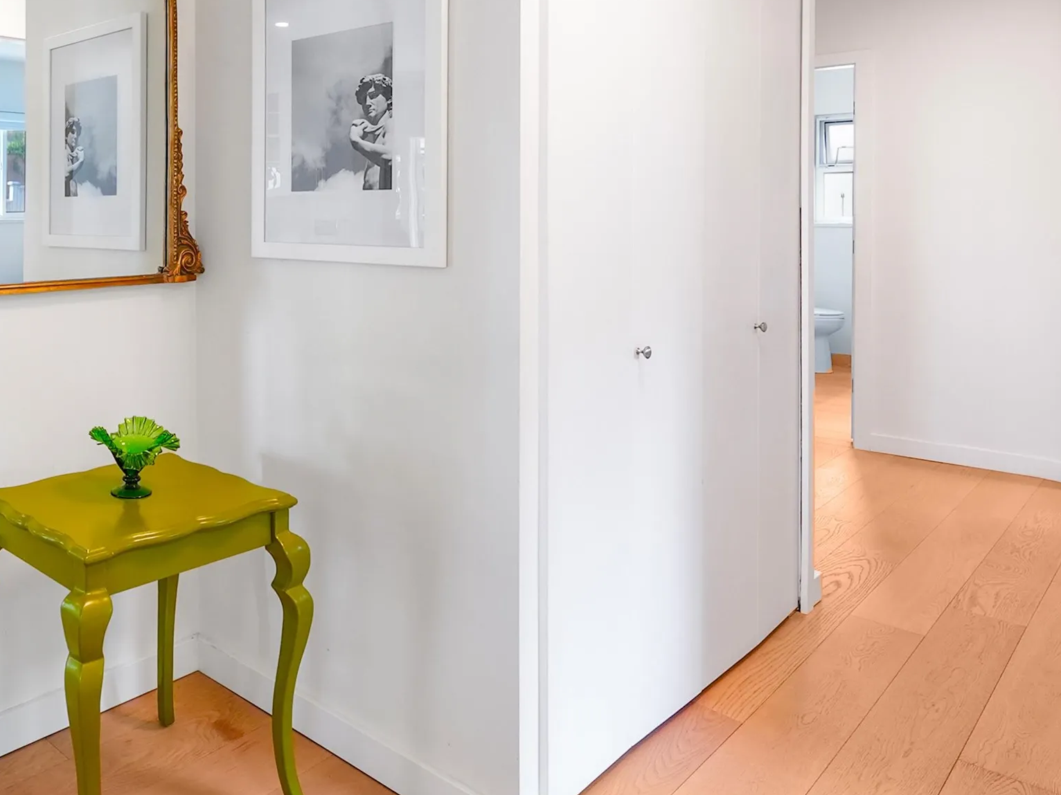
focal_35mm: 27
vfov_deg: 50.5
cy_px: 267
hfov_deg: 58.9
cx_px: 175
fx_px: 828
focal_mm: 14
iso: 500
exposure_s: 1/125
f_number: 10
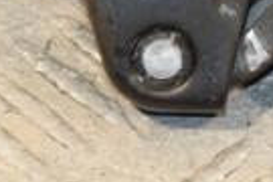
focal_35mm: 653
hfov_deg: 3.2
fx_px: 4952
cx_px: 356
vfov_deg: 2.1
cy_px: -77
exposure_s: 1/200
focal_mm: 98
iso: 800
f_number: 7.1
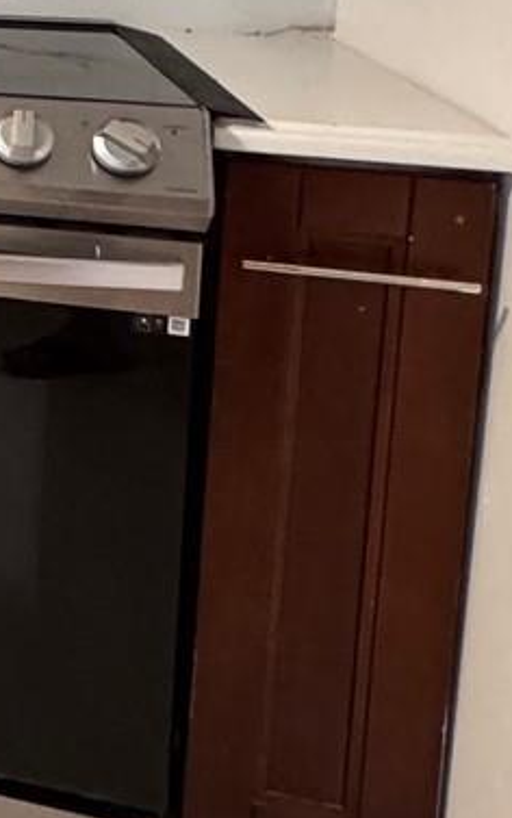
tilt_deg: -6.7
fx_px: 1405
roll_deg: +0.7
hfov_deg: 14.1
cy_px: -46
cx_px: -722
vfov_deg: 29.7
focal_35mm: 63
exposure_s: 1/60
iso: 400
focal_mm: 2.22
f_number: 2.2
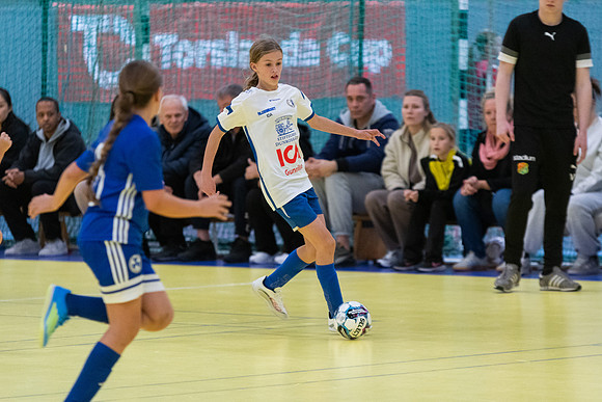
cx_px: 301
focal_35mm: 278
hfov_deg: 7.4
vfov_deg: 5.0
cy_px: 201
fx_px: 4641
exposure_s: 1/500
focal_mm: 185
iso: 4500
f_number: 3.2
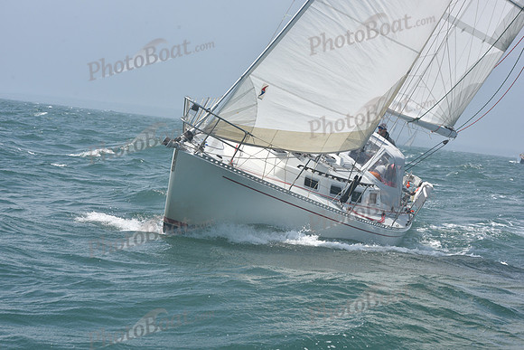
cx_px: 262
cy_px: 175
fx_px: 1383
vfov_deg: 14.4
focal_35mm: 95
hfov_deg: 21.5
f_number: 10
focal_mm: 95
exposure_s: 1/1000
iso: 320
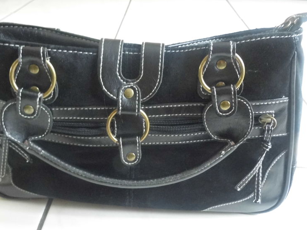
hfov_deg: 53.8
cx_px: 133
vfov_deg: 41.3
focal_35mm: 34
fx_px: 301
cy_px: 150
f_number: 3.1
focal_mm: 4.5
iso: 400
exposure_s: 1/13
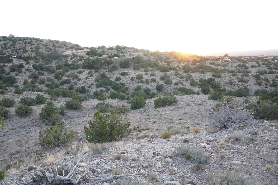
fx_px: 185
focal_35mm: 24
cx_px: 139
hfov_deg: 73.8
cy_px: 92
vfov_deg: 53.0
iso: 8000
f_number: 8
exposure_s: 1/320
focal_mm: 16
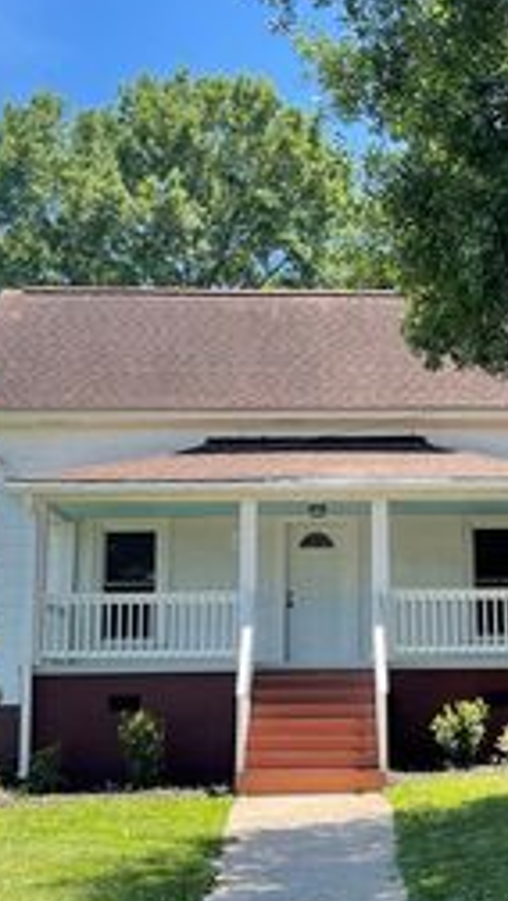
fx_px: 1291
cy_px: 449
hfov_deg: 22.0
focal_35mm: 54
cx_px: 383
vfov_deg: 38.5
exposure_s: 1/1098
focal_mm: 5.1
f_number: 1.6
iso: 32
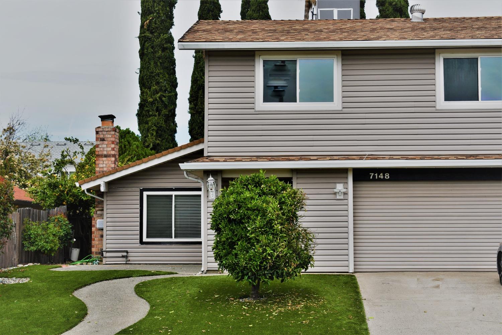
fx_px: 962
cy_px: 168
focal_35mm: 69
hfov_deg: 29.2
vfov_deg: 19.7
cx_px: 251
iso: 100
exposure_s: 1/320
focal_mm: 46
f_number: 9
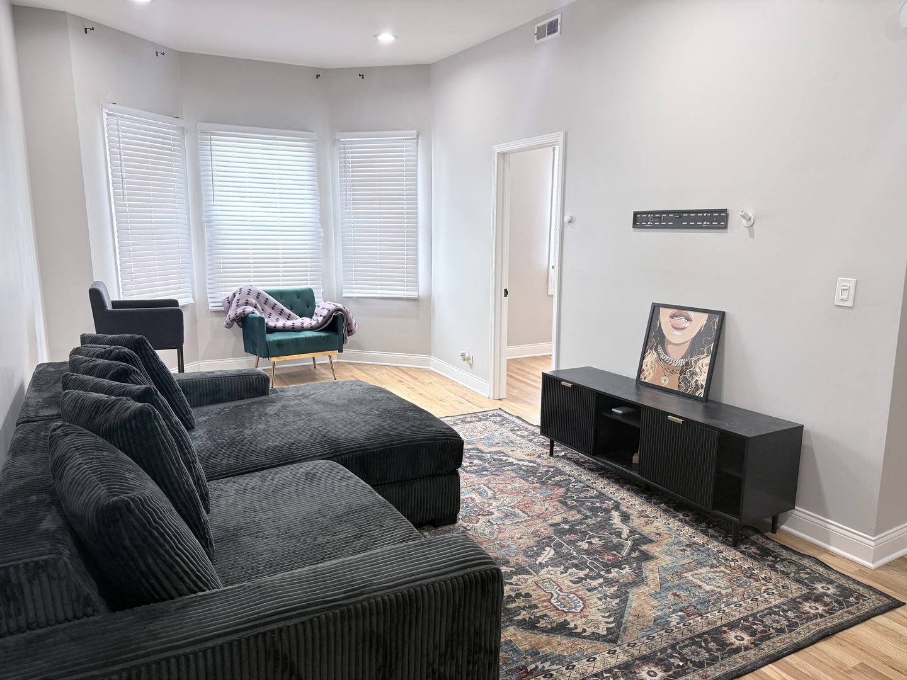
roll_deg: -0.2
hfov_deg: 71.6
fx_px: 629
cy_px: 340
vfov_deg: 56.8
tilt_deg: -9.9
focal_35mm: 24
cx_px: 454
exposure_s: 1/120
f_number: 1.78
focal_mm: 6.76
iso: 160
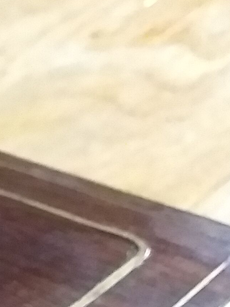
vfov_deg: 14.2
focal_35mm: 126
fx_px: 1116
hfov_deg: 10.4
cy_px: 520
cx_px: -291
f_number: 1.9
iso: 500
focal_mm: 3.6
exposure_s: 1/20
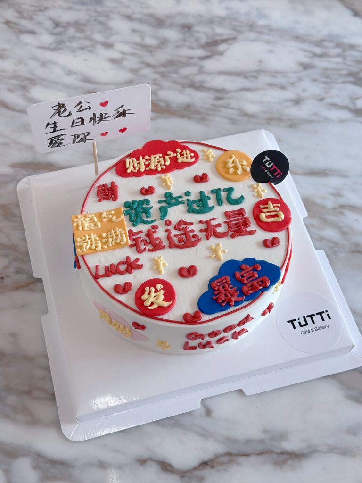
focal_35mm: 48
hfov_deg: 30.3
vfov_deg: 39.7
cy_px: 242
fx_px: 669
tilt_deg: -60.6
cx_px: 181
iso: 80
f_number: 1.78
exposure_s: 1/100
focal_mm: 6.86
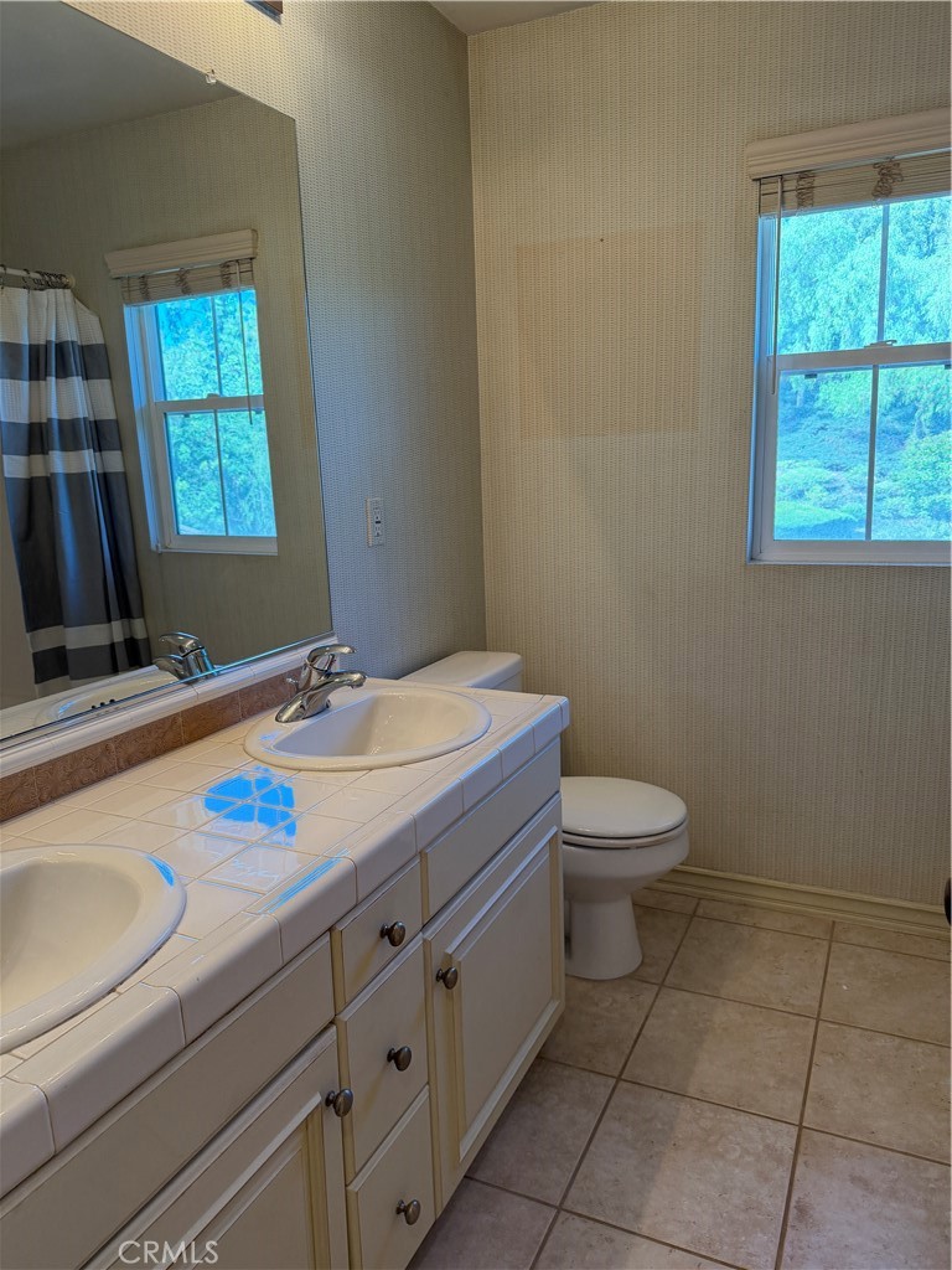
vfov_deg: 71.6
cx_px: 476
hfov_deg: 56.8
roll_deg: +1.4
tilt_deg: -11.6
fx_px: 880
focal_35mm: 24
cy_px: 635
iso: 200
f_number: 1.78
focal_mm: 6.76
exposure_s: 1/221
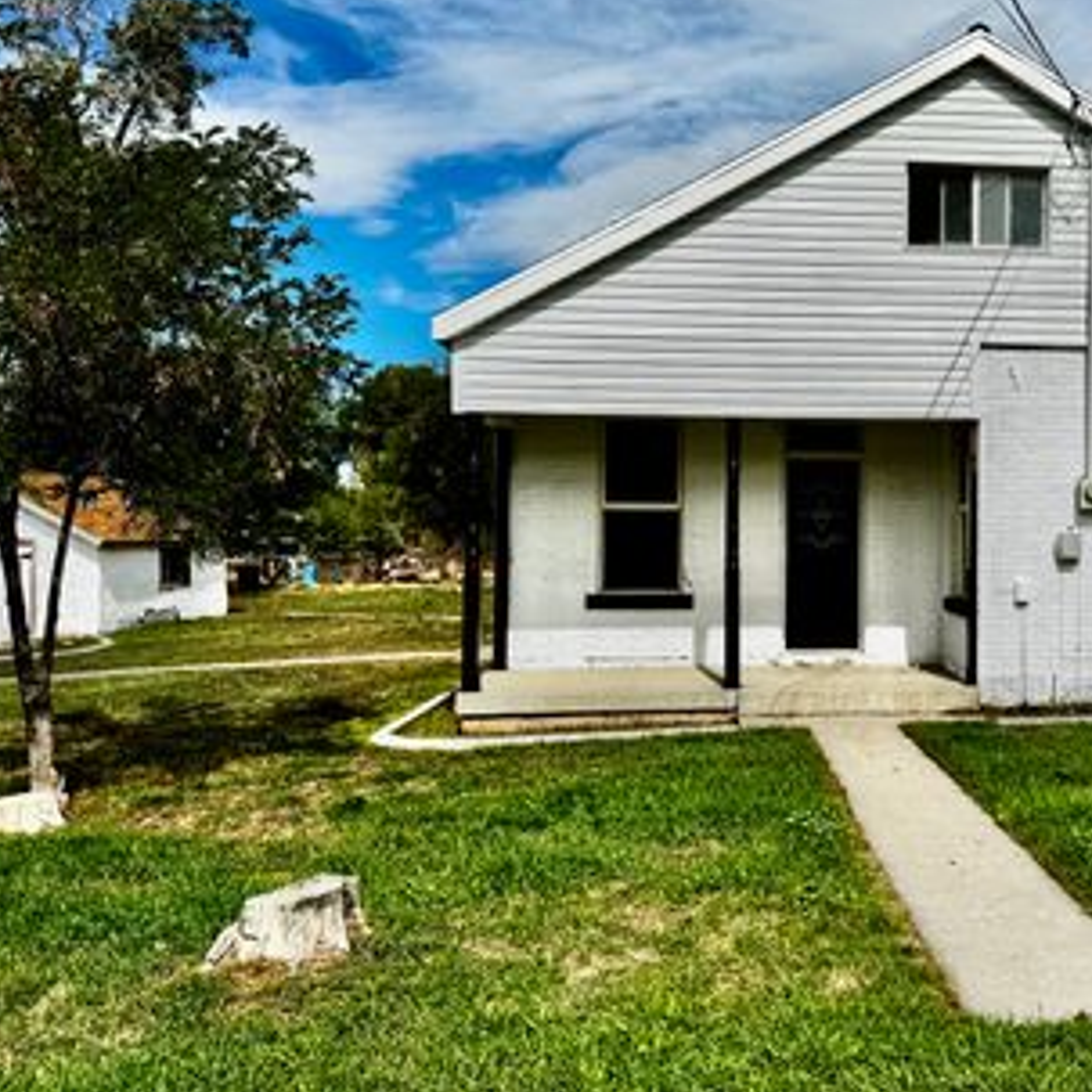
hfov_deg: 45.3
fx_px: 1249
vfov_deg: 47.2
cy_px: 532
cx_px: 843
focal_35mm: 35
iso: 80
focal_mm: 6.76
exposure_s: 1/10417
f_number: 1.78
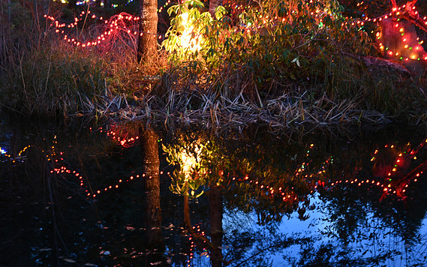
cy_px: 130
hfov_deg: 36.9
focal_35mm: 55
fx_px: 640
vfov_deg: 23.6
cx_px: 212
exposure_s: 25
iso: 160
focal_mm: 53
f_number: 4
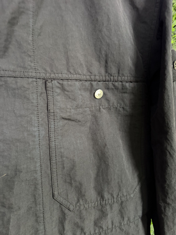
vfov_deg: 71.6
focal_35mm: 24
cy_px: 118
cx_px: 88
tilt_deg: -7.6
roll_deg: -0.1
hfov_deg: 56.8
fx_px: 163
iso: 1250
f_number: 1.78
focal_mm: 6.76
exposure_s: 1/28
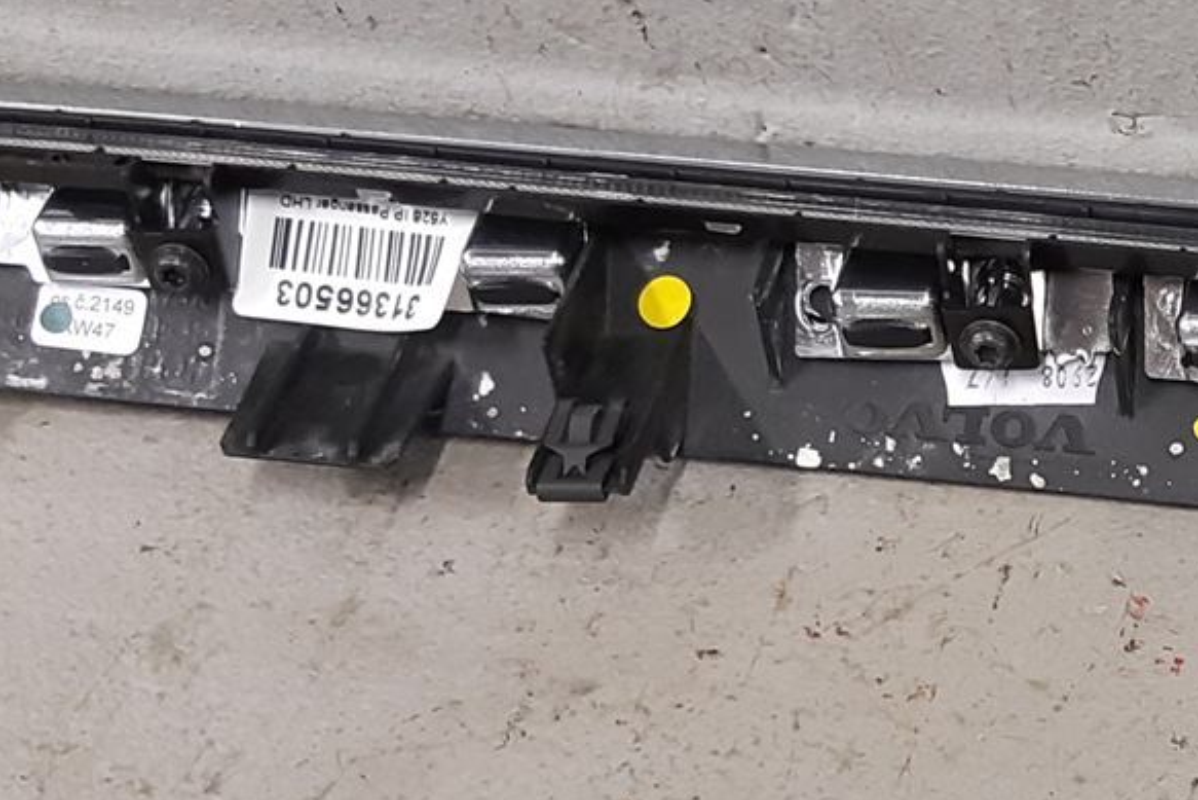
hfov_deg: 20.6
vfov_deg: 14.4
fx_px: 3162
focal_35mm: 95
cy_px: 413
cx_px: 1276
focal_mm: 3.93
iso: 160
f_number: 1.7
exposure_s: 1/50
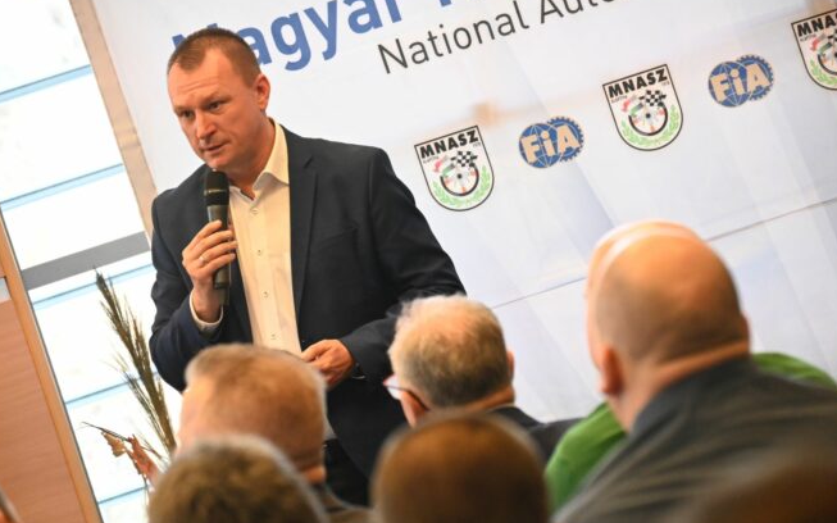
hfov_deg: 7.5
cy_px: 290
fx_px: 6355
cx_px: 404
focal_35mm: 279
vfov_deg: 4.7
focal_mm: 155
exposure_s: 1/125
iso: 3200
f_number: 5.3
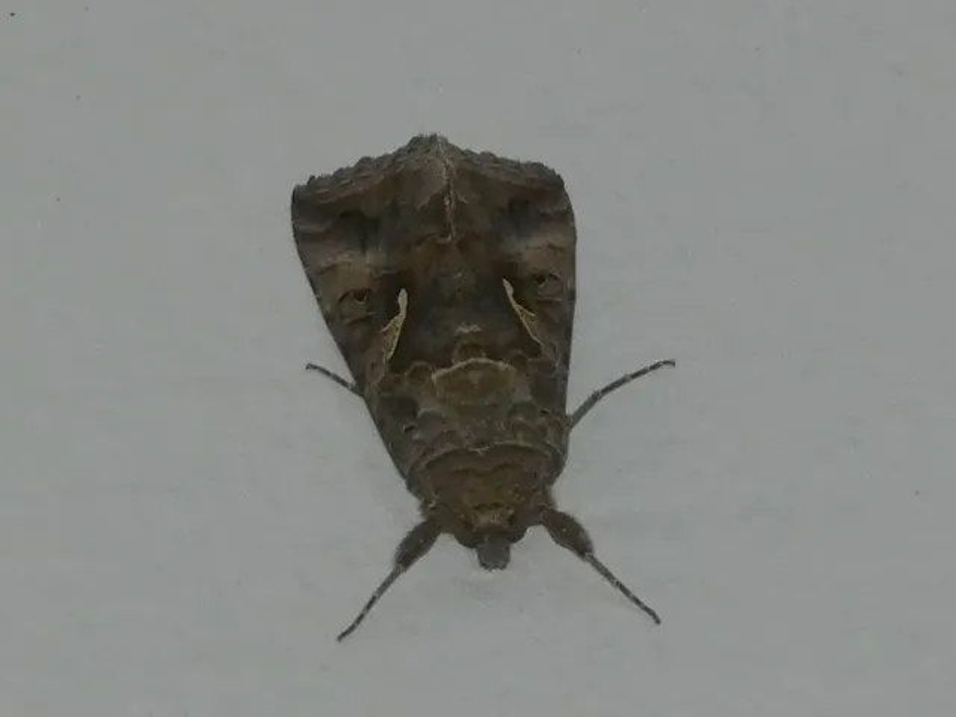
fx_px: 4529
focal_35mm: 164
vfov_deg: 9.1
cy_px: 358
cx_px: 478
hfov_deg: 12.0
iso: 80
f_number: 5.4
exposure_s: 1/40
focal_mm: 29.5
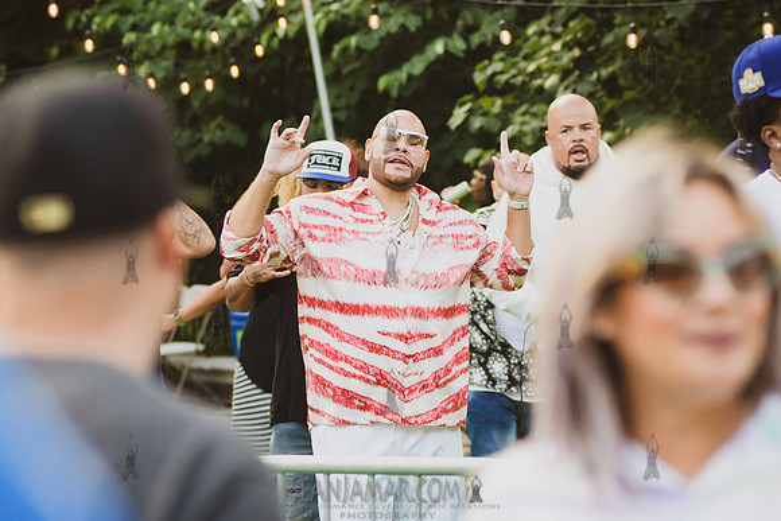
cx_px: 419
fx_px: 4048
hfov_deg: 11.0
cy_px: 245
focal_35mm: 187
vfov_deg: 7.4
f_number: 4.5
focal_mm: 112
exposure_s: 1/250
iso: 1000
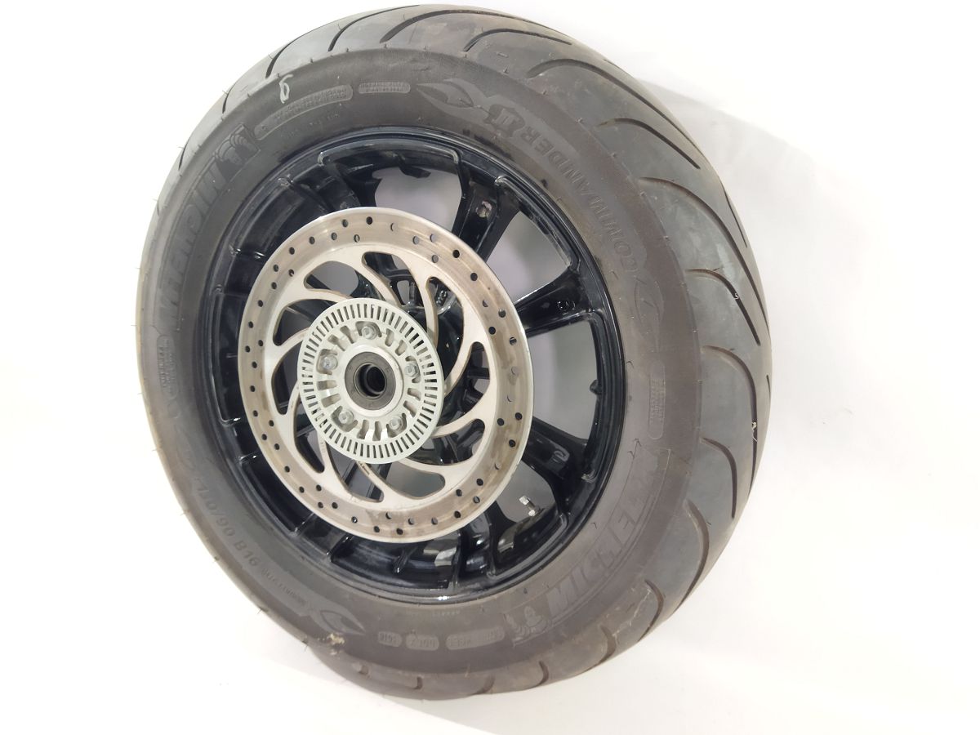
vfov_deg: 51.4
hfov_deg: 65.3
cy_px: 368
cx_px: 490
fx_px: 764
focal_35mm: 27
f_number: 1.79
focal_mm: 4.71
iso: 244
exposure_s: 1/25
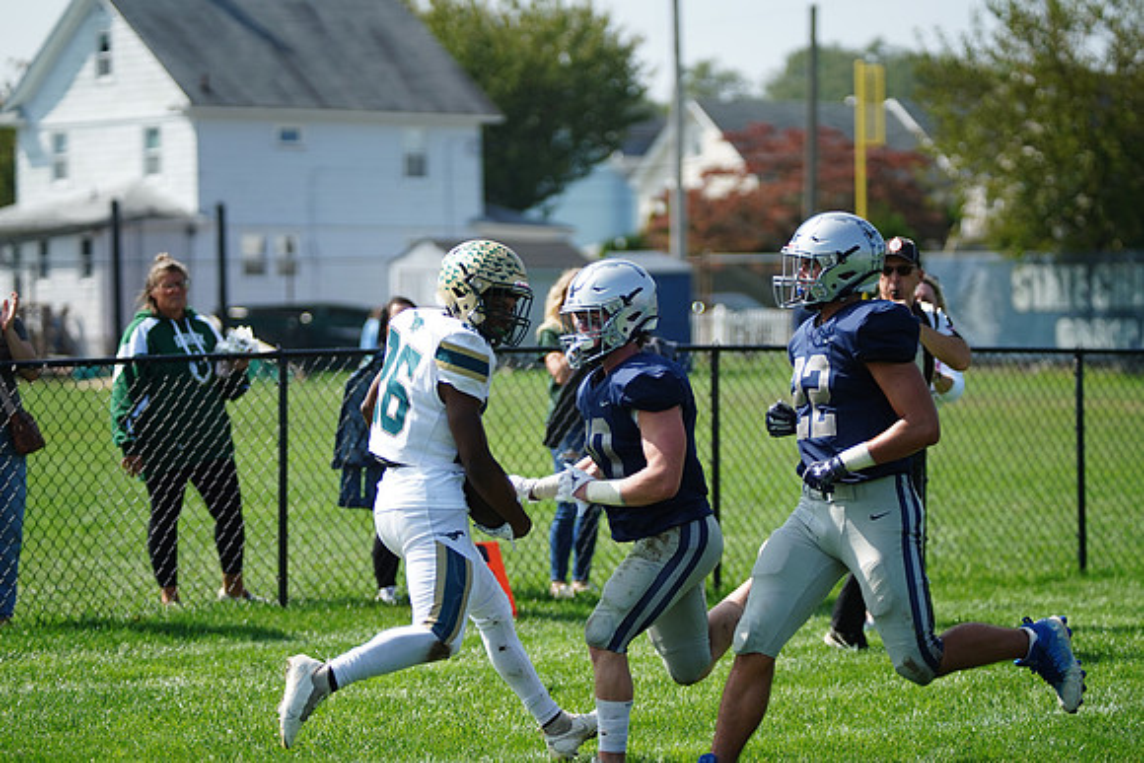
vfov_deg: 9.8
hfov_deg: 14.7
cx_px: 572
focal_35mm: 140
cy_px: 382
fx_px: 4450
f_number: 2.8
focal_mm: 140
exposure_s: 1/3200
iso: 400
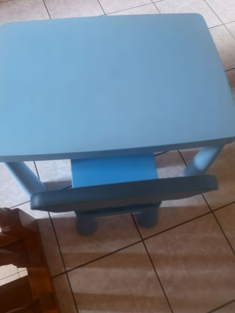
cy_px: 156
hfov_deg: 51.4
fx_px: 244
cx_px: 118
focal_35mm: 27
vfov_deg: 65.3
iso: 500
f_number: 1.8
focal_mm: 3.95
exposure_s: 1/33.3
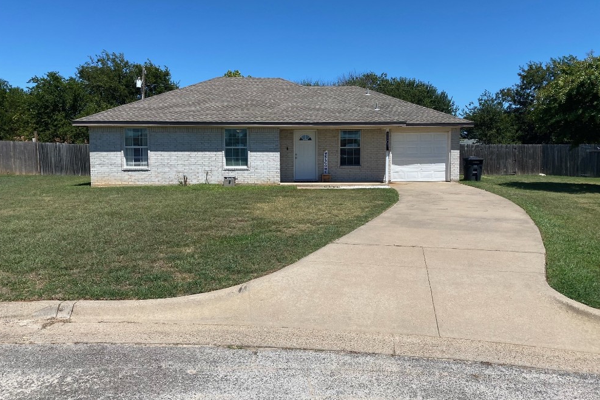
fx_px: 467
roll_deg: +0.3
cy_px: 194
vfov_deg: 46.4
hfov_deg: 65.5
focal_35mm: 28
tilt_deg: -5.6
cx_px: 303
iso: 32
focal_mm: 4.25
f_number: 1.8
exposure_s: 1/3984
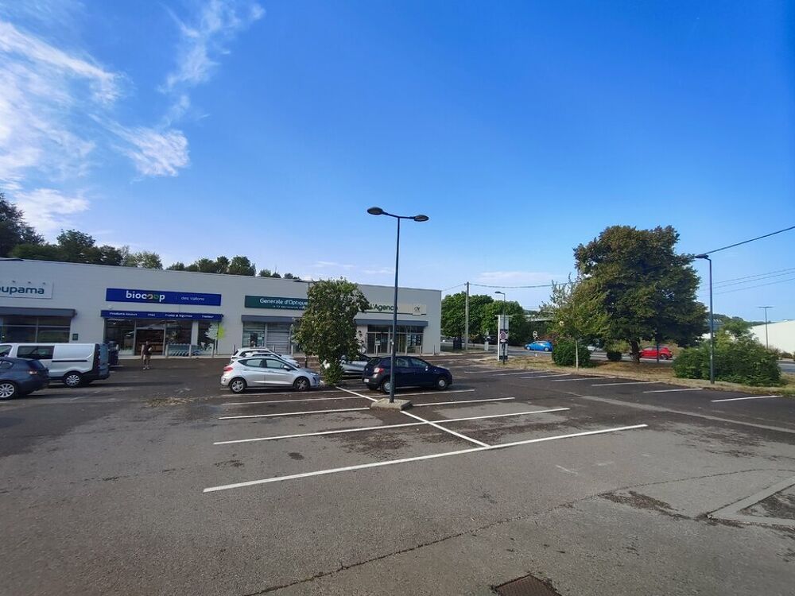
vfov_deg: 89.9
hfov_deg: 106.2
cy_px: 298
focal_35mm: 13
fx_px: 299
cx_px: 398
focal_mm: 1.66
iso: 50
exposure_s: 1/670
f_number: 2.2
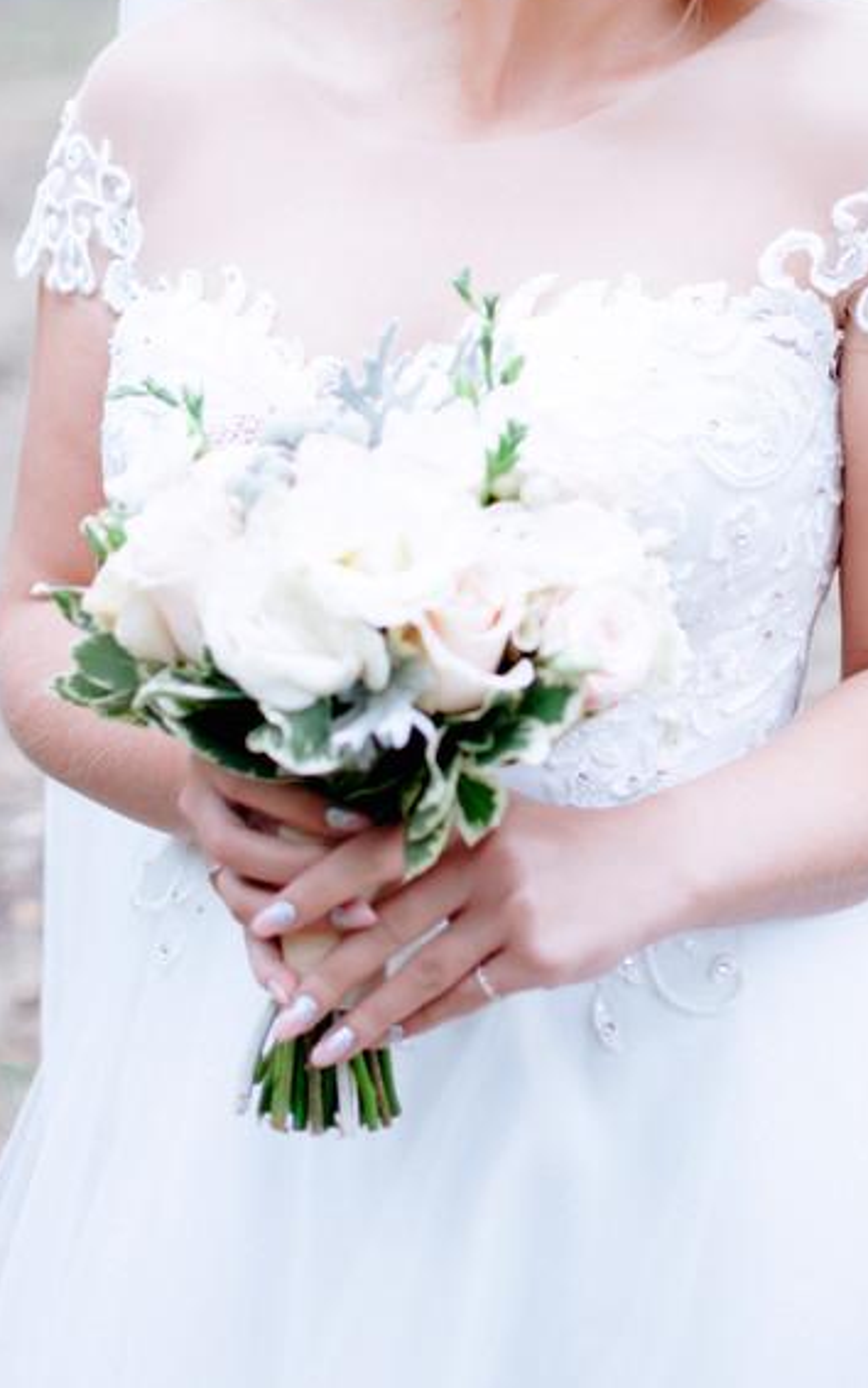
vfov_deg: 24.4
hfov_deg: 15.6
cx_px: 557
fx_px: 3170
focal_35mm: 84
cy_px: 346
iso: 200
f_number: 1.8
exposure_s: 1/500
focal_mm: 35
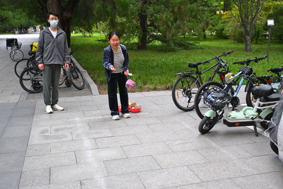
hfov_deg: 51.3
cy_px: 94
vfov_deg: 35.5
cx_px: 142
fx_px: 295
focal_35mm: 38
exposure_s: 1/200
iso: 640
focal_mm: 25
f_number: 4.5
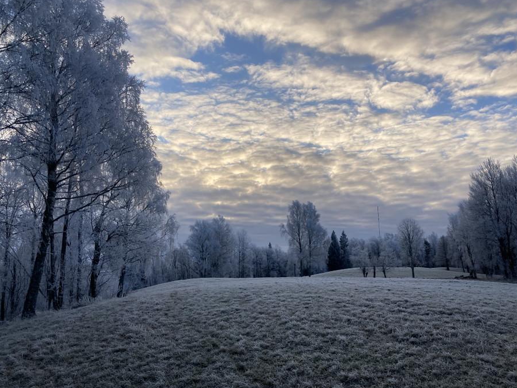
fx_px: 448
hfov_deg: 60.0
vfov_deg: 46.8
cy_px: 186
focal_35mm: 30
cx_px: 267
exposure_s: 1/1656
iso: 20
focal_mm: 3.99
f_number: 1.8
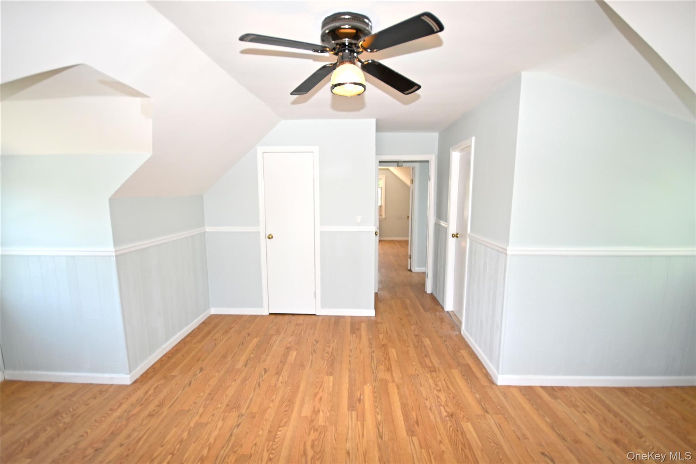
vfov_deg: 77.3
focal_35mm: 15
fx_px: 290
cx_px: 348
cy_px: 232
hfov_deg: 100.4
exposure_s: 1/100
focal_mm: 10
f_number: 5
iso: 200
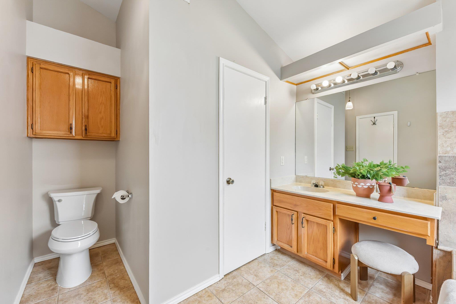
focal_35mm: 15
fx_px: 190
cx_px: 228
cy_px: 152
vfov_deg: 77.3
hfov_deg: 100.4
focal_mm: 15
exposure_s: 1/15
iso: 280
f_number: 8
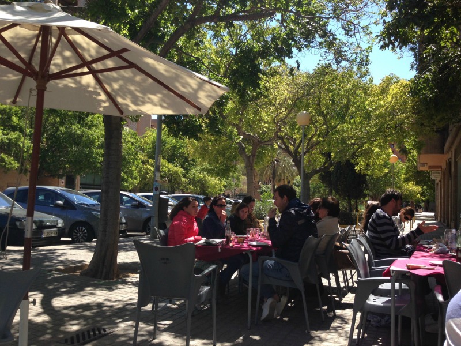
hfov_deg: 55.4
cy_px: 173
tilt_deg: +2.8
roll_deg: -2.8
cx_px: 230
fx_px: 439
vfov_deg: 42.9
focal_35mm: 33
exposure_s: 1/653
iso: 50
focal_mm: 4.12
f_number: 2.4
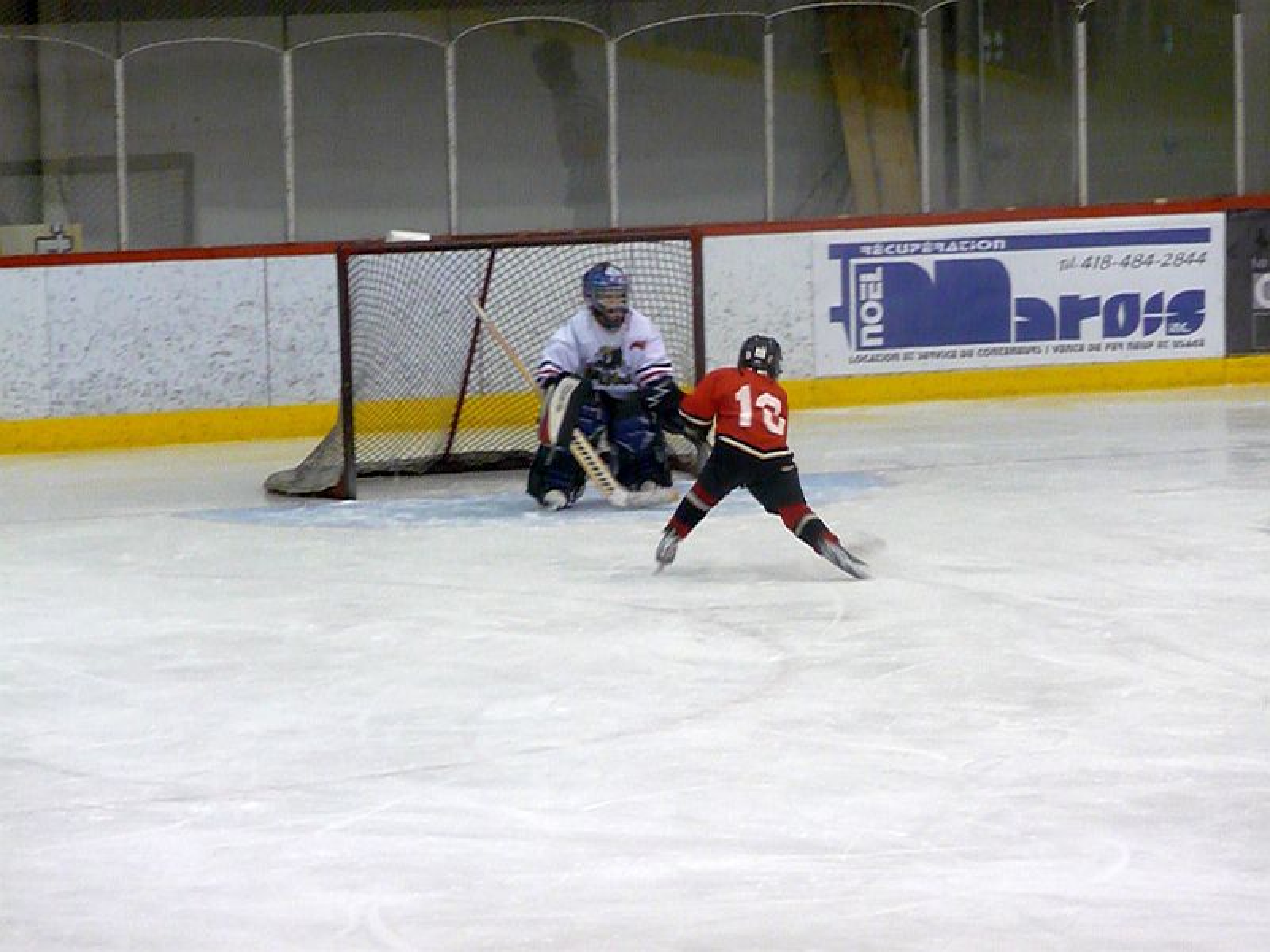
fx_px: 8732
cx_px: 635
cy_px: 476
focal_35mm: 238
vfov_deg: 6.2
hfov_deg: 8.3
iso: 800
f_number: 4.9
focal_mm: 40.9
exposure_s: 1/30
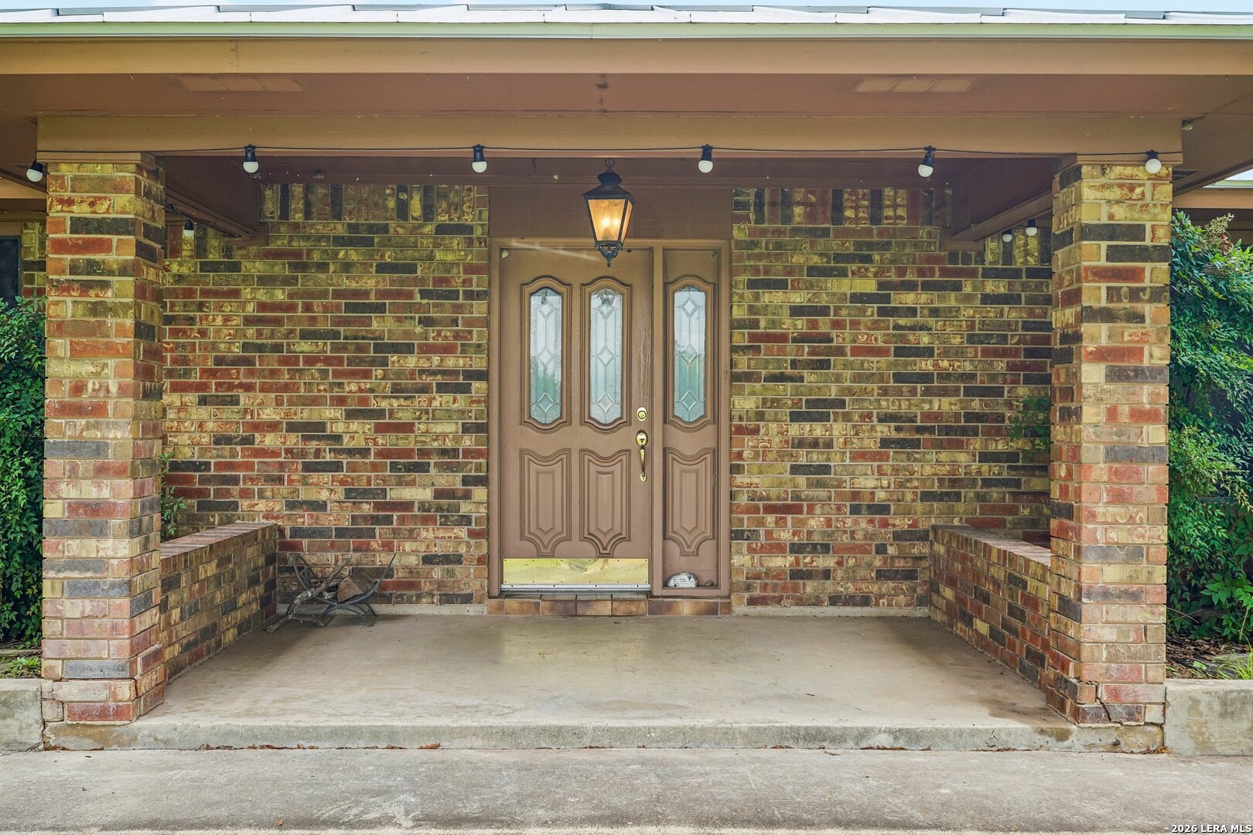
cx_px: 626
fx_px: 1218
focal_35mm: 35
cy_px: 418
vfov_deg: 37.9
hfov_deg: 54.4
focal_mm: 35
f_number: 8
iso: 160
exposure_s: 1/40
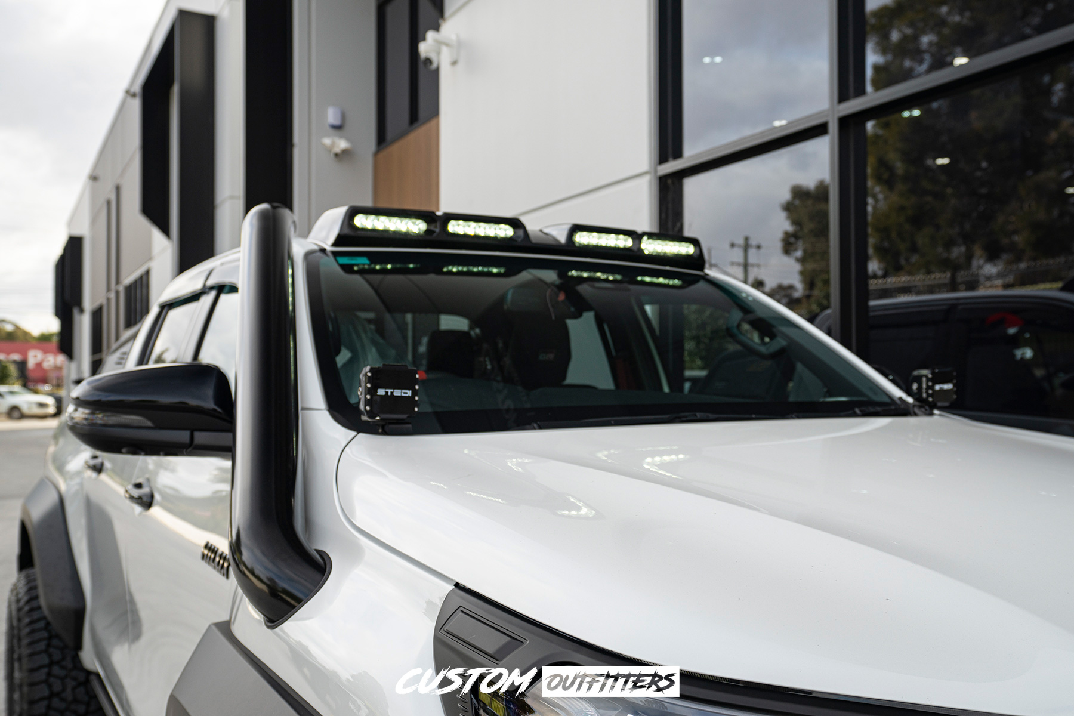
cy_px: 358
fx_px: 865
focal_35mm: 29
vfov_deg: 45.0
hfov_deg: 63.7
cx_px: 537
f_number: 5
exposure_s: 1/100
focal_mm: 29
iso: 100
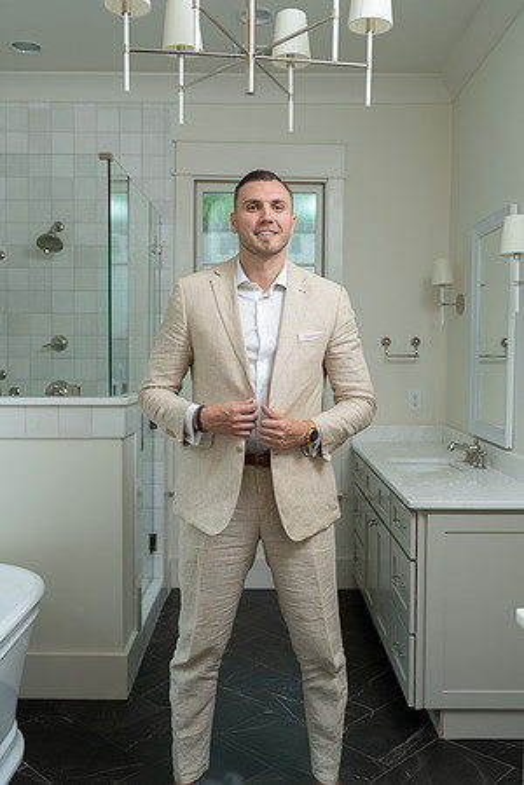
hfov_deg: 37.9
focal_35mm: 35
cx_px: 262
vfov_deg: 54.4
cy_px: 392
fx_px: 764
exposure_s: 1/80
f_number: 4
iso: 100
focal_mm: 35
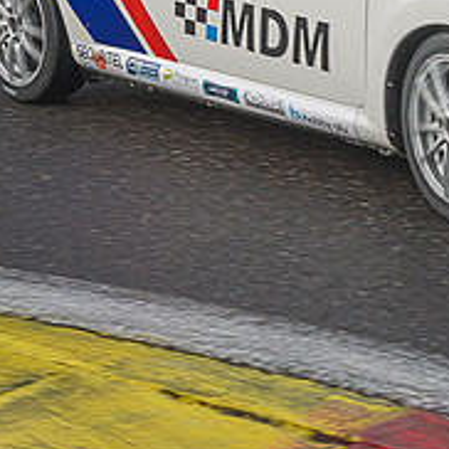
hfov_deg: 10.5
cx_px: 564
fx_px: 2407
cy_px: -47
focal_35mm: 164
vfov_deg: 10.5
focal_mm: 45
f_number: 5.6
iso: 125
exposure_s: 1/250
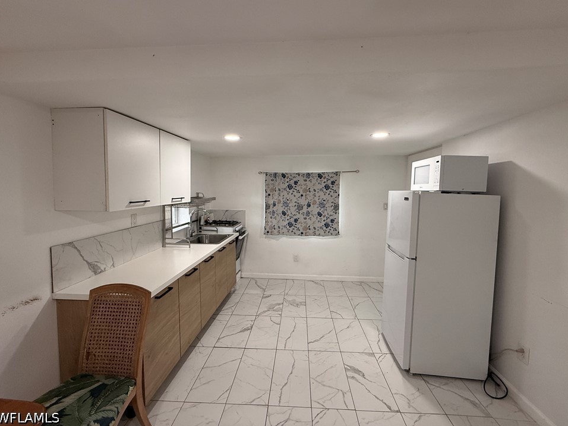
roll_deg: -0.8
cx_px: 289
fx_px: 246
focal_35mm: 15
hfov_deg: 98.2
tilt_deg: -2.6
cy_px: 200
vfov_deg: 81.7
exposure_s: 1/120
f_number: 2.2
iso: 200
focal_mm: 2.22
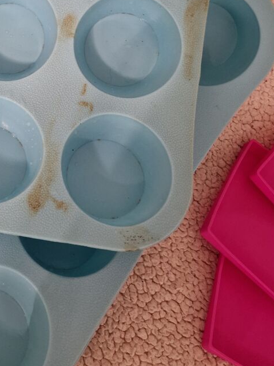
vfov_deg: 37.9
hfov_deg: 28.8
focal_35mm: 48
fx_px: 507
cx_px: 17
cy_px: 62
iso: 800
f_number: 1.8
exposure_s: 1/50
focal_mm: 6.4
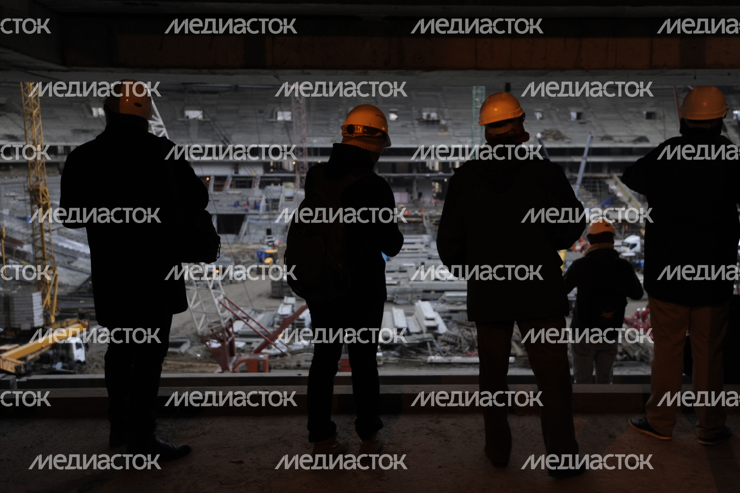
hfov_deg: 54.5
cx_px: 370
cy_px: 246
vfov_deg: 37.8
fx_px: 719
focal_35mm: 35
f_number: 4
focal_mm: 35
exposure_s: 1/160
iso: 640
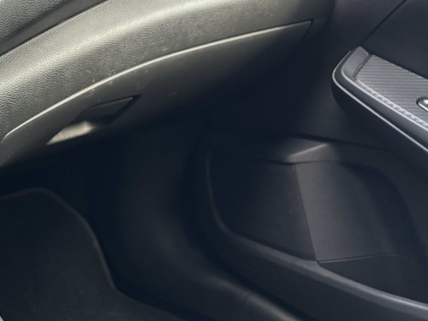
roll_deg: -0.3
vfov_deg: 23.5
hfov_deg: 27.8
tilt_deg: -19.7
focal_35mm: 62
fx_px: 767
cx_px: -71
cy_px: 107
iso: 100
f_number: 1.6
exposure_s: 1/121
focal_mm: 5.96
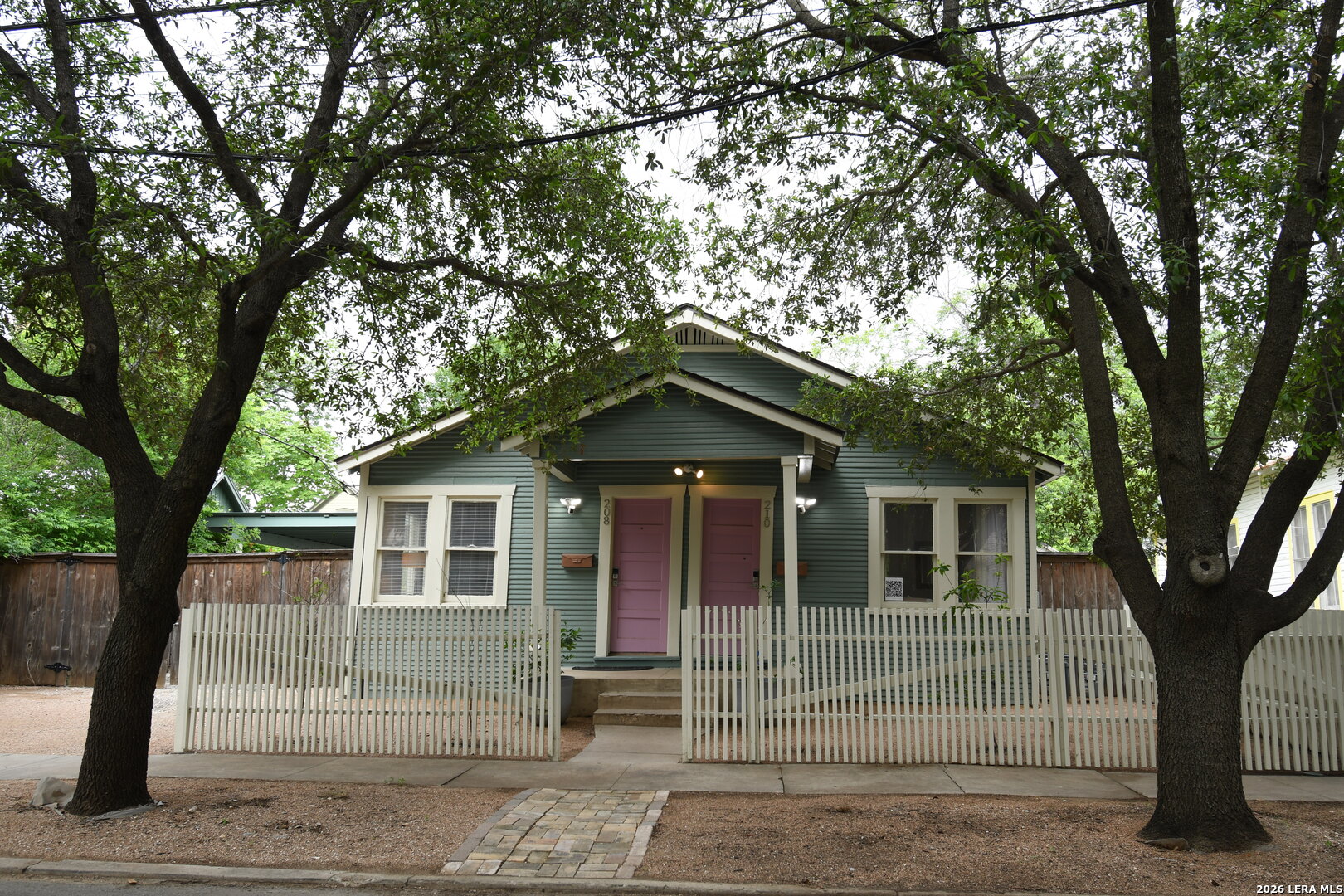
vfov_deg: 43.6
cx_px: 672
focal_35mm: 30
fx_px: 1120
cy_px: 448
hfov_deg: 61.9
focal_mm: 20
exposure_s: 1/50
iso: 100
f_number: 8
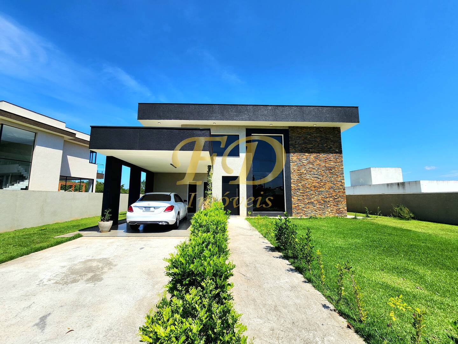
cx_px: 229
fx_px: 172
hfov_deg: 106.2
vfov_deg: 89.9
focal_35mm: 13
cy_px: 172
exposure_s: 1/2500
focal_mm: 2.2
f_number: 2.2
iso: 50
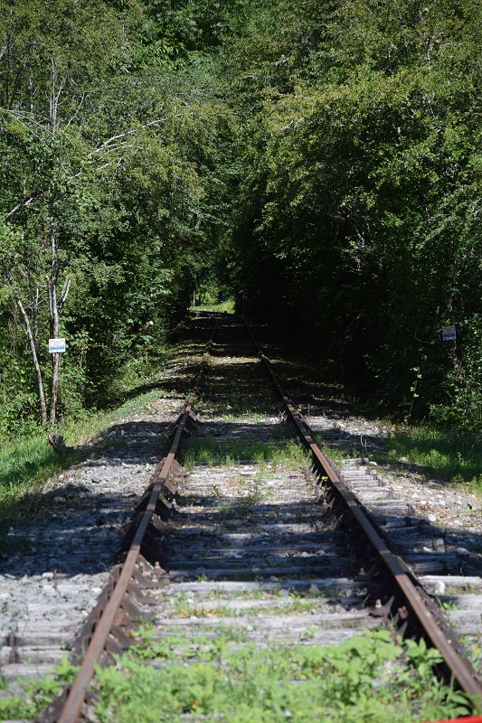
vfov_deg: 13.0
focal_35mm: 158
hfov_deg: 8.7
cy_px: 362
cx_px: 241
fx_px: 3164
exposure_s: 1/320
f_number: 5.6
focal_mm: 105
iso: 125
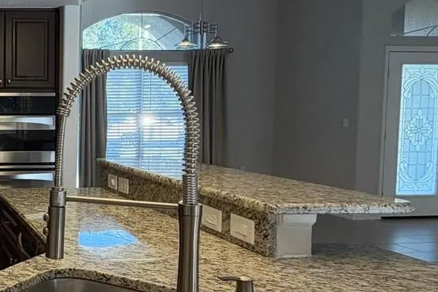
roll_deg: +0.6
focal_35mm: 43
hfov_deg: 38.5
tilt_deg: -3.4
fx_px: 523
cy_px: 146
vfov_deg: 31.2
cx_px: -30
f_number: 2.2
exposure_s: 1/60
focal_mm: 2.22
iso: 200
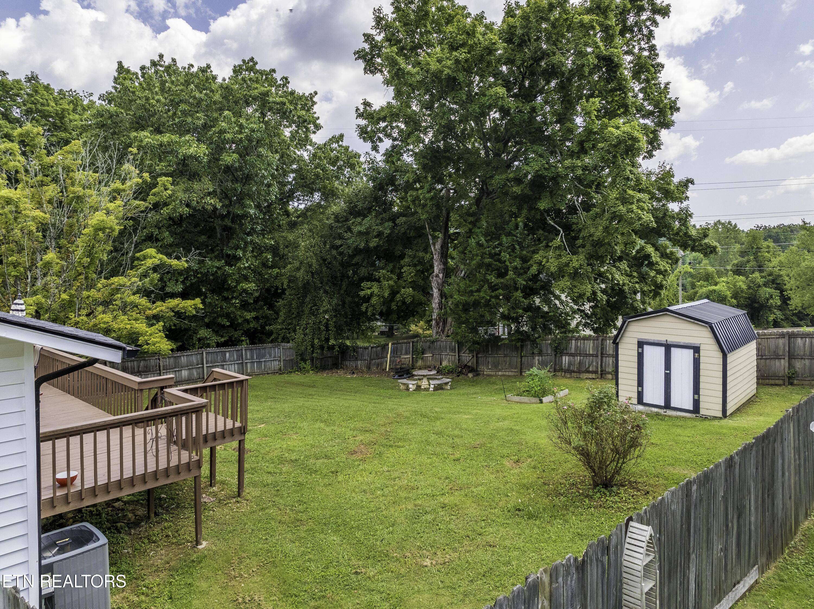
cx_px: 407
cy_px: 304
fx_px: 564
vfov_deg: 56.8
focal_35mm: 24
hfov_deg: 71.6
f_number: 2.8
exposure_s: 1/160
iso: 200
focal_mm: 12.29
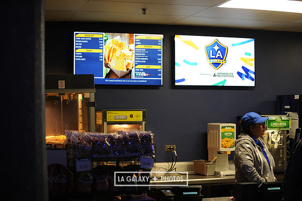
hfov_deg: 28.9
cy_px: 100
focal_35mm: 70
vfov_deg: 19.4
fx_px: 587
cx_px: 151
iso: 1250
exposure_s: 1/200
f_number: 2.8
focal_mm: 70
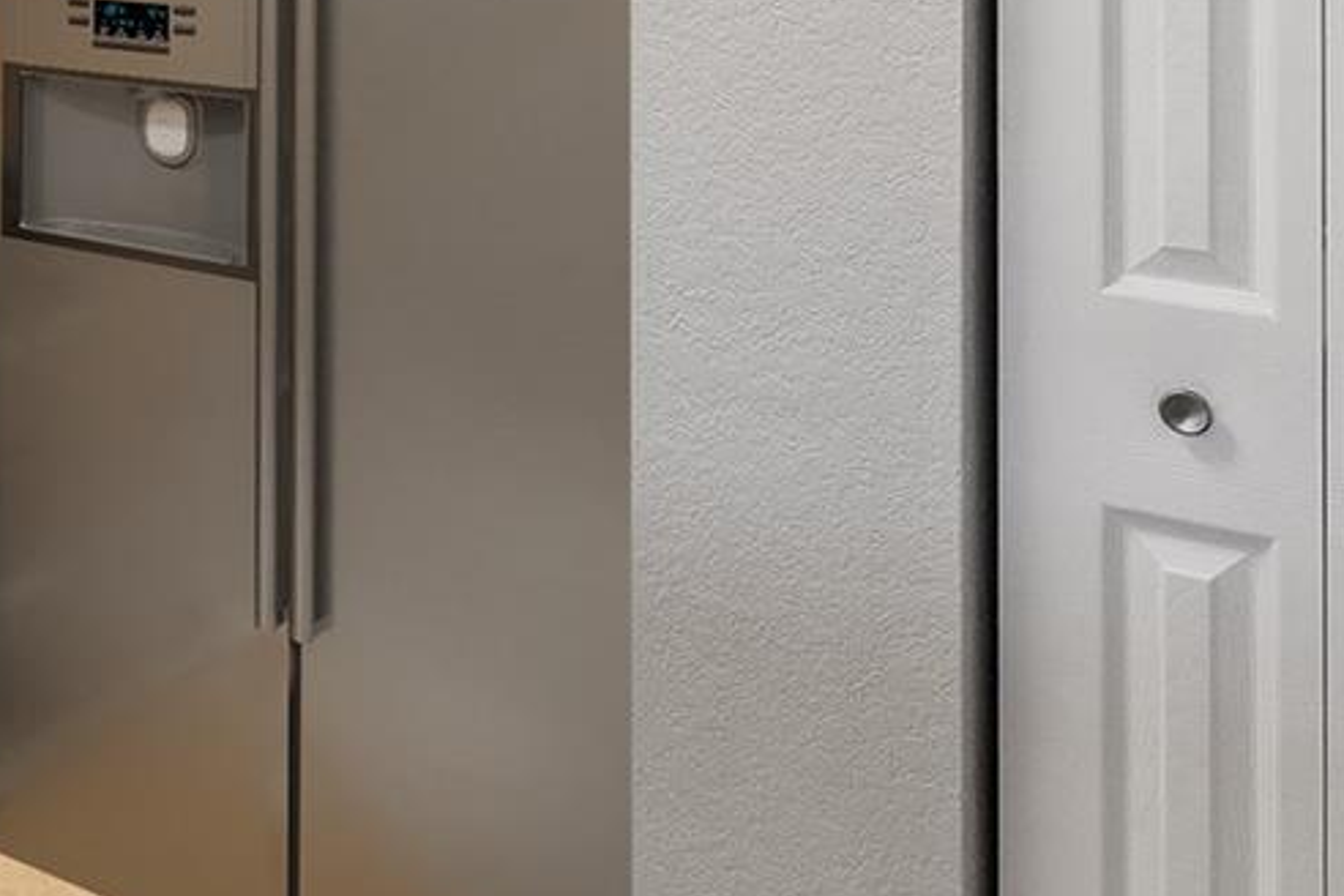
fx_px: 1941
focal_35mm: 52
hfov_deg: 32.6
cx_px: -205
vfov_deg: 23.6
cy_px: -202
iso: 400
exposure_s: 1/20
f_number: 5
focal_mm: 16
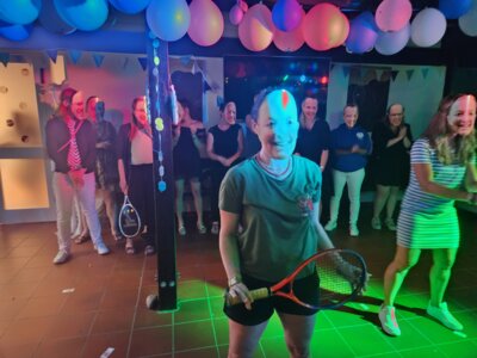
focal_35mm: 23
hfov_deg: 73.9
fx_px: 317
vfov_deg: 58.9
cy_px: 179
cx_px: 238
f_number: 1.8
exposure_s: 1/20
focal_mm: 5.4
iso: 1600
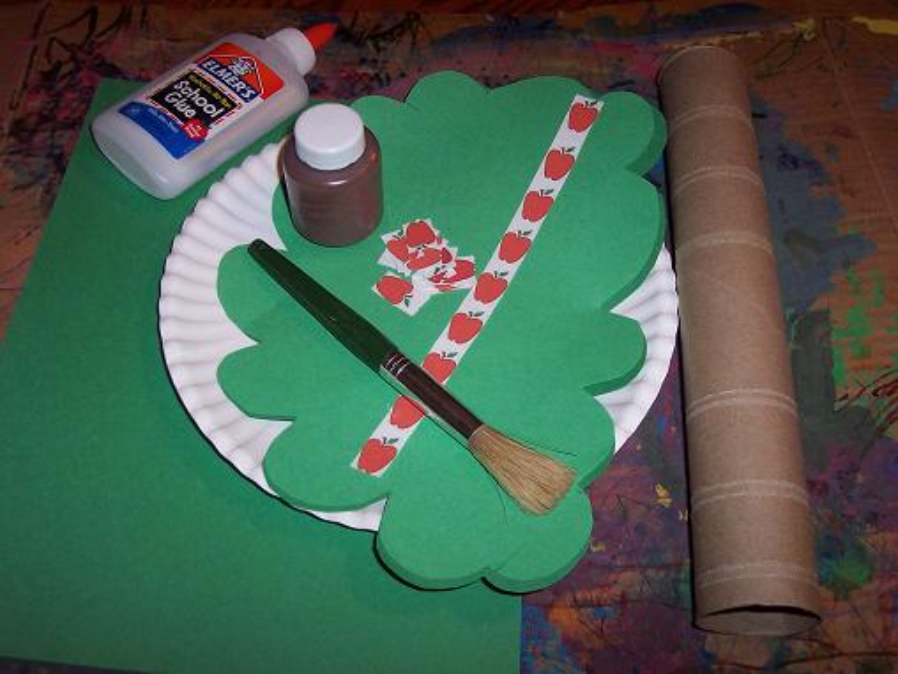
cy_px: 337
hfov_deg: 50.1
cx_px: 449
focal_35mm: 37
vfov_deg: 38.7
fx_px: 960
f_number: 2.8
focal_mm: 5.6
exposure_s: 1/60
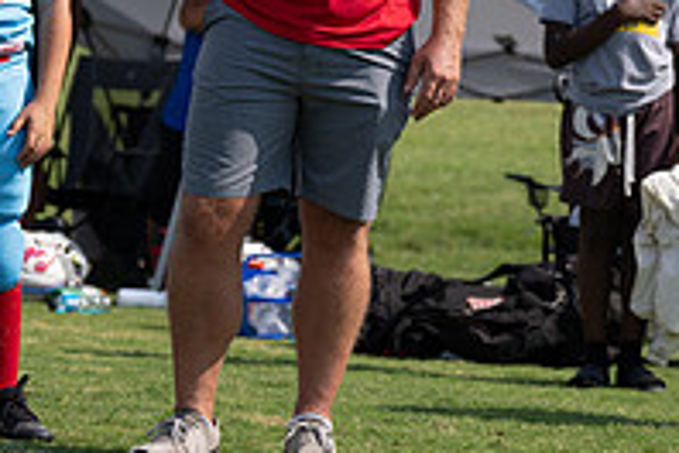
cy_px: -29
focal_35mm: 205
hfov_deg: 10.0
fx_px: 3866
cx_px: 309
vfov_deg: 6.7
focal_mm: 70
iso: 100
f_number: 2.8
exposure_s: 1/2000
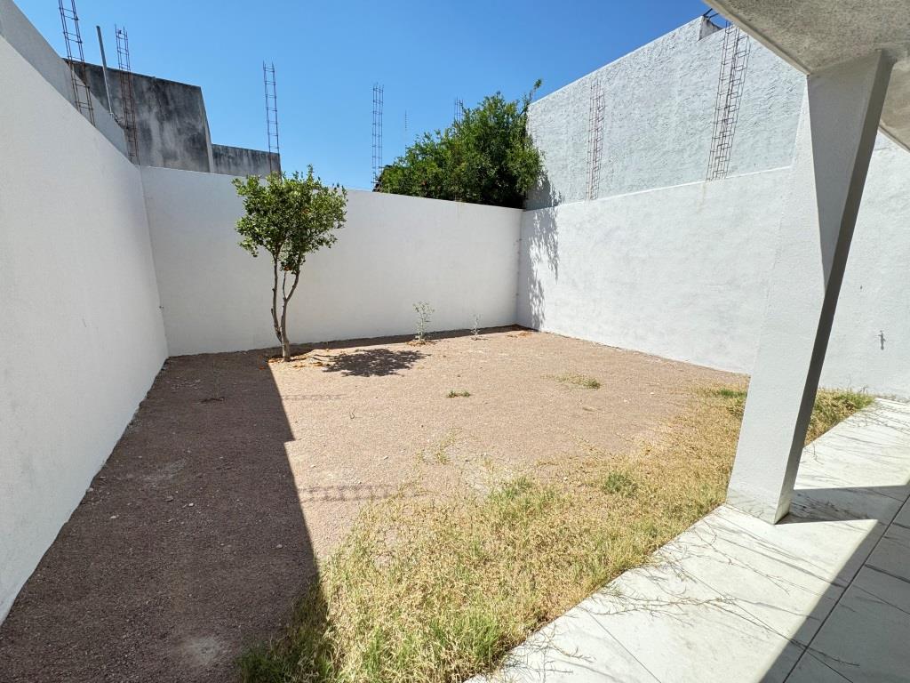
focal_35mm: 14
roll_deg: -0.6
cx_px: 455
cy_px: 342
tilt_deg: -12.2
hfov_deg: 102.1
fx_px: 368
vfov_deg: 85.7
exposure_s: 1/932
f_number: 2.2
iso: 40
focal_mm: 2.22
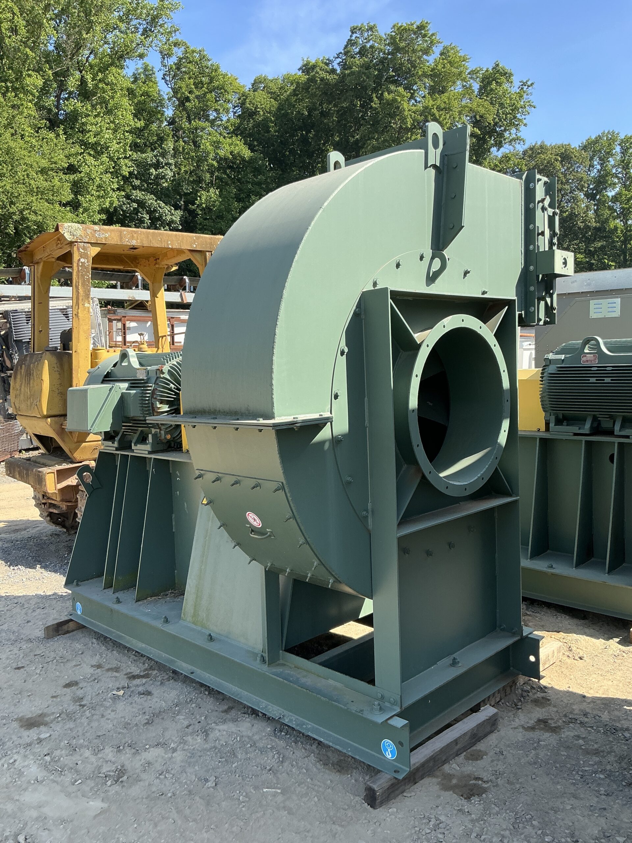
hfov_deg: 49.7
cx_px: 316
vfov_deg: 63.4
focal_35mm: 28
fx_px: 682
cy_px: 422
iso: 25
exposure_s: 1/519
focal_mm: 3
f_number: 1.8
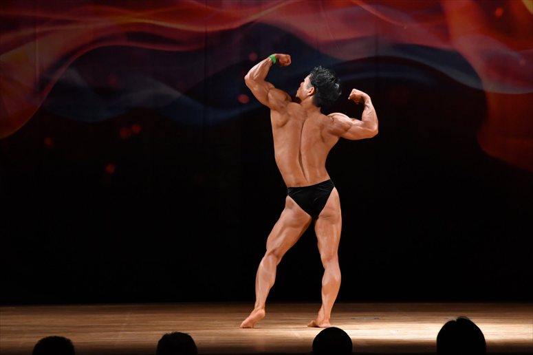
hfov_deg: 9.2
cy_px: 178
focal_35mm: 225
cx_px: 266
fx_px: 3330
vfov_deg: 6.1
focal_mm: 150
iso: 4000
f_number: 5.6
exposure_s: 1/400
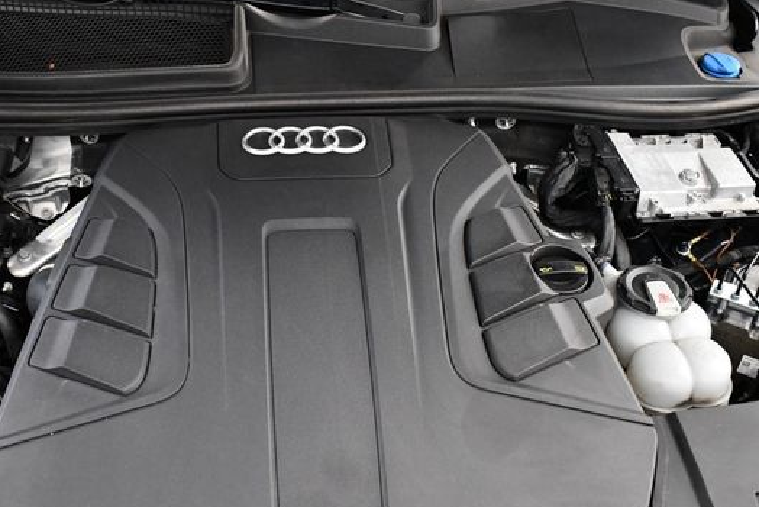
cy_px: 294
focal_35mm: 44
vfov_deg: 30.5
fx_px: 928
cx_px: 322
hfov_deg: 44.3
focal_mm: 18
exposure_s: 1/125
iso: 2800
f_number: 3.5
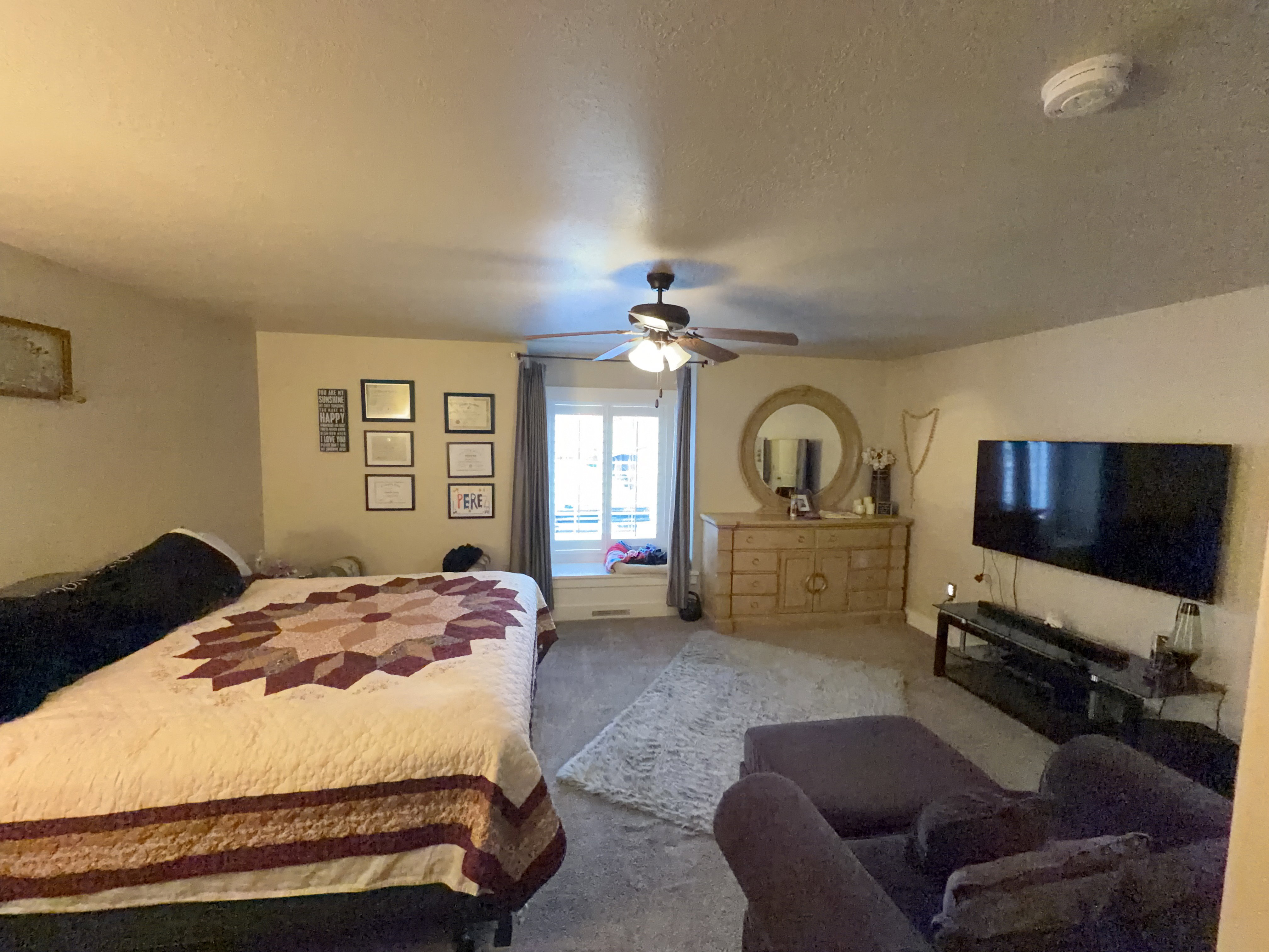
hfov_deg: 102.1
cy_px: 476
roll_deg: -0.5
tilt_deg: -5.4
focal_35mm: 14
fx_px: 513
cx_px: 634
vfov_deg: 85.7
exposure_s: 1/100
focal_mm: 2.22
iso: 1250
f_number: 2.2
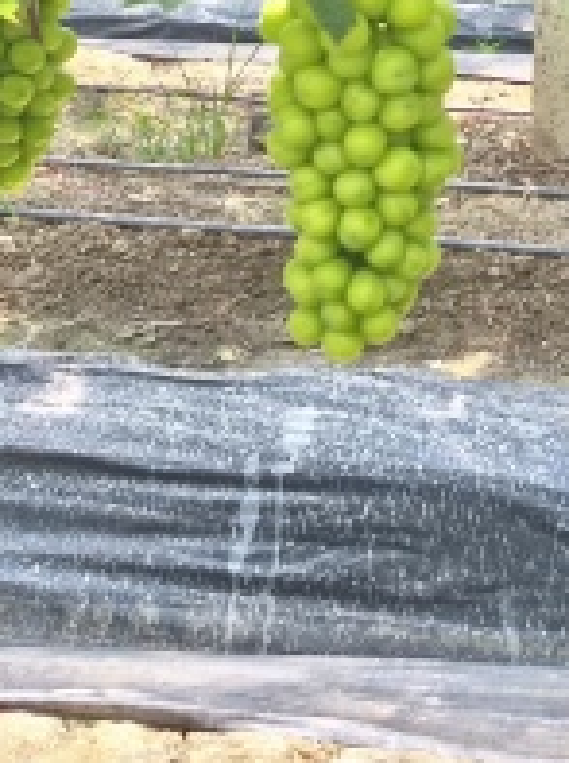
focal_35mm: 118
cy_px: -39
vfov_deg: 16.3
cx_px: 658
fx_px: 2595
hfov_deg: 12.3
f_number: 2
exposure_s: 1/188
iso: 50
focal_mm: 5.75
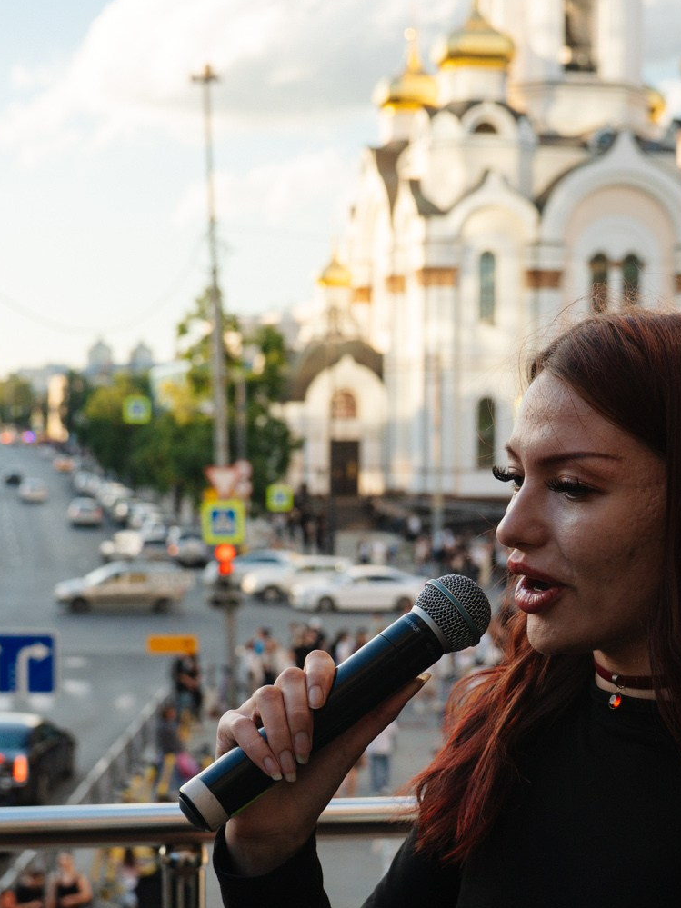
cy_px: 552
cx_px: 311
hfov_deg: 21.3
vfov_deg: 28.1
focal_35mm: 69
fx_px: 1810
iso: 320
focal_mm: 28
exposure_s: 1/250
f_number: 4
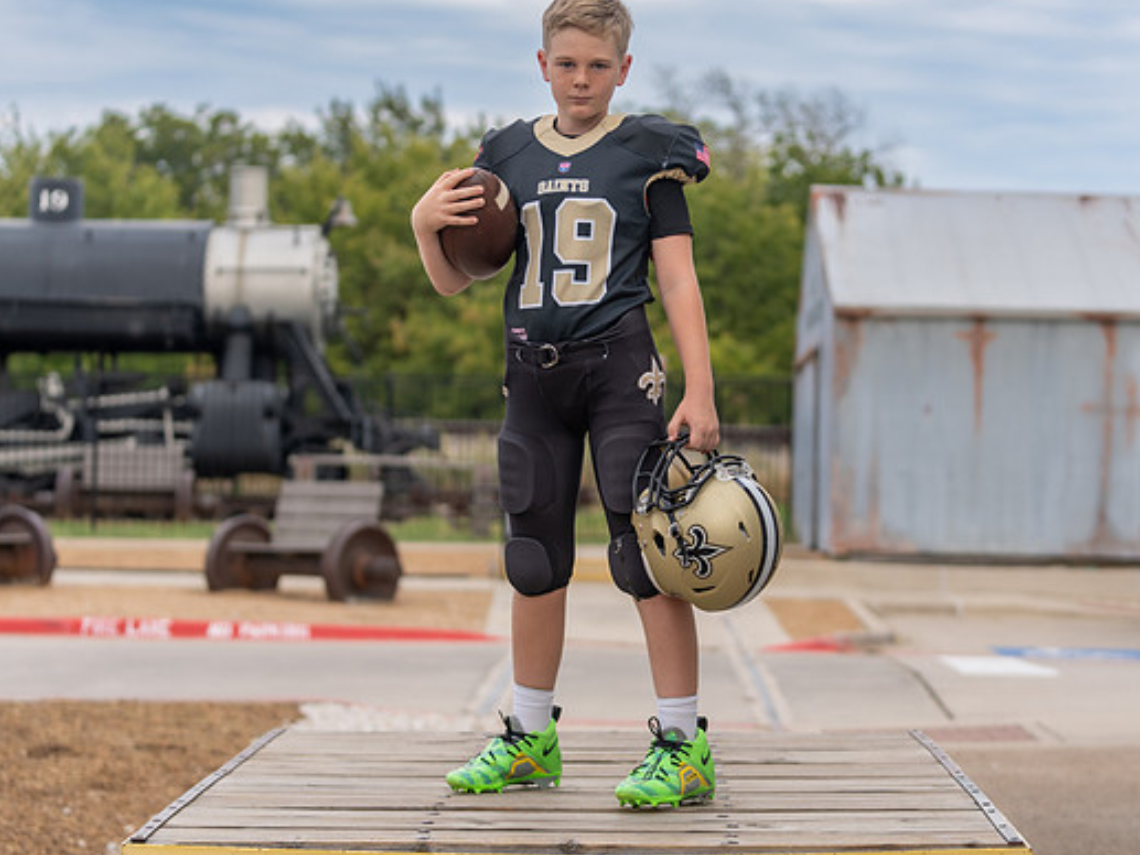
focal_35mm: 93
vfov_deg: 15.9
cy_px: 357
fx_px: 3063
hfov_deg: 21.1
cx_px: 625
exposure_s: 1/500
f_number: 2.8
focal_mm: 70
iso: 100
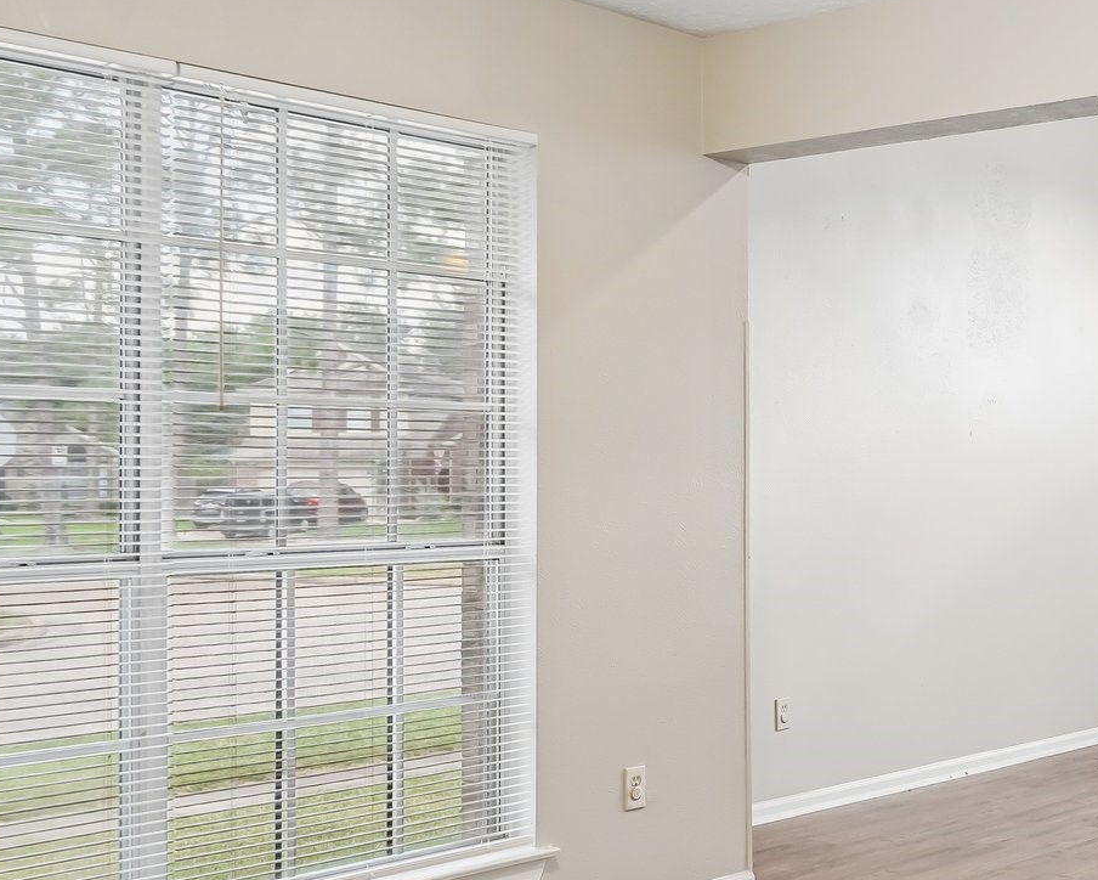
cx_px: 1055
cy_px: 486
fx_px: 1658
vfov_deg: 29.7
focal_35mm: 51
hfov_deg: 33.9
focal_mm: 24
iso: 500
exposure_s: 1/25
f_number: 8
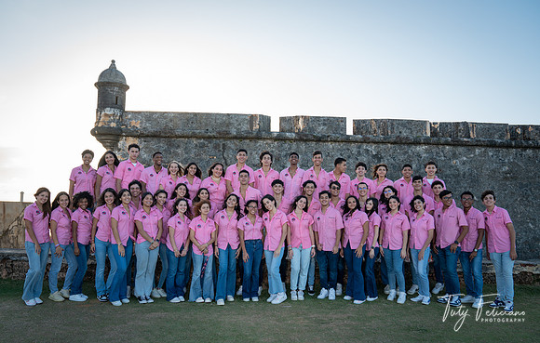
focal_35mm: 28
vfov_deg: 45.0
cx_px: 267
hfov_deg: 66.1
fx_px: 415
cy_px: 184
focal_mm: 26
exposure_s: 1/160
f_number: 4.5
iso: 125
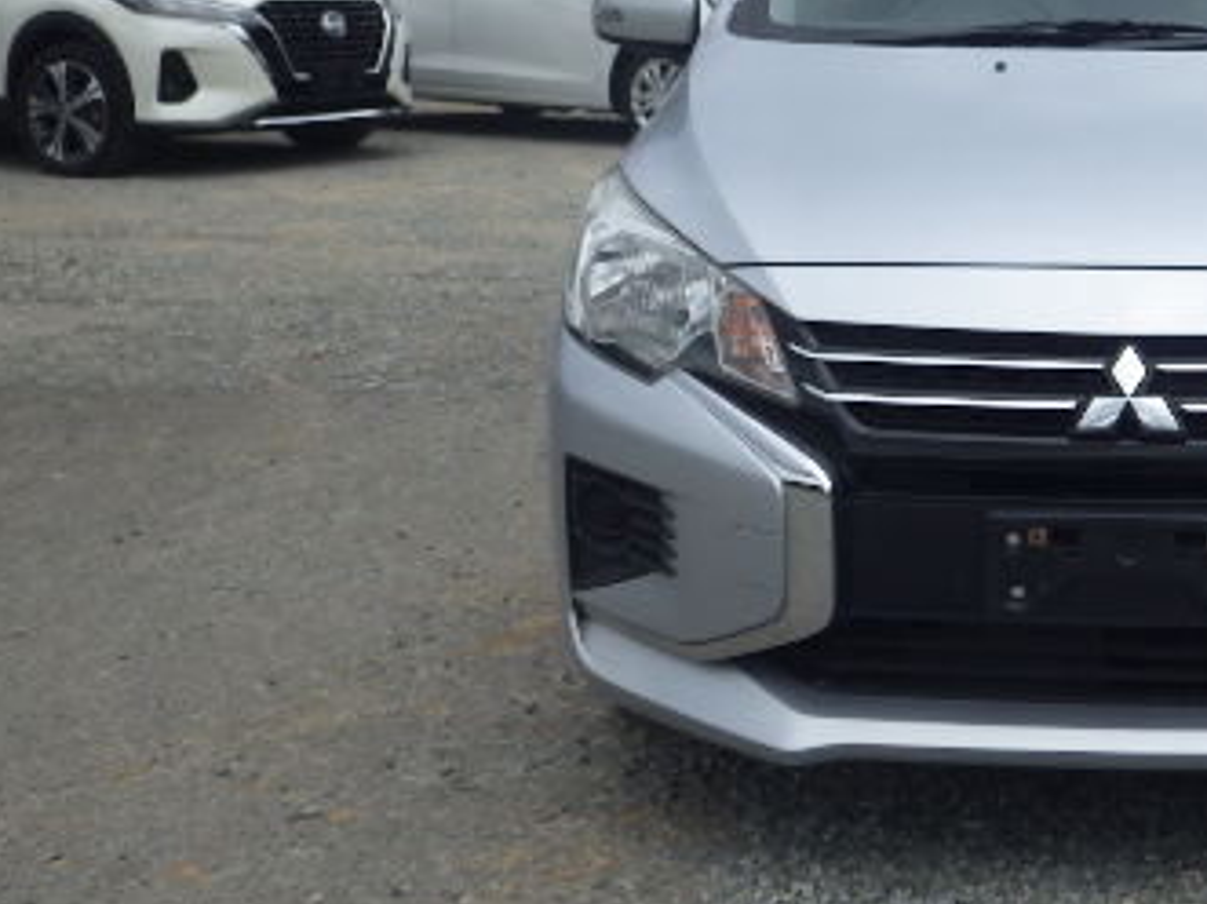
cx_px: 1087
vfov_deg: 24.0
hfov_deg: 30.7
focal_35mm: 60
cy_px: 190
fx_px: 2091
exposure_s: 1/500
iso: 125
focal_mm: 5.5
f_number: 3.1
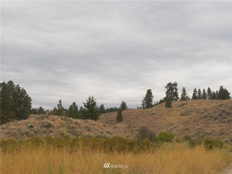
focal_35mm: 50
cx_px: 116
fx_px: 335
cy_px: 87
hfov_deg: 38.2
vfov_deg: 29.1
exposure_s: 1/1000
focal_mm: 8.9
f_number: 4
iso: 125
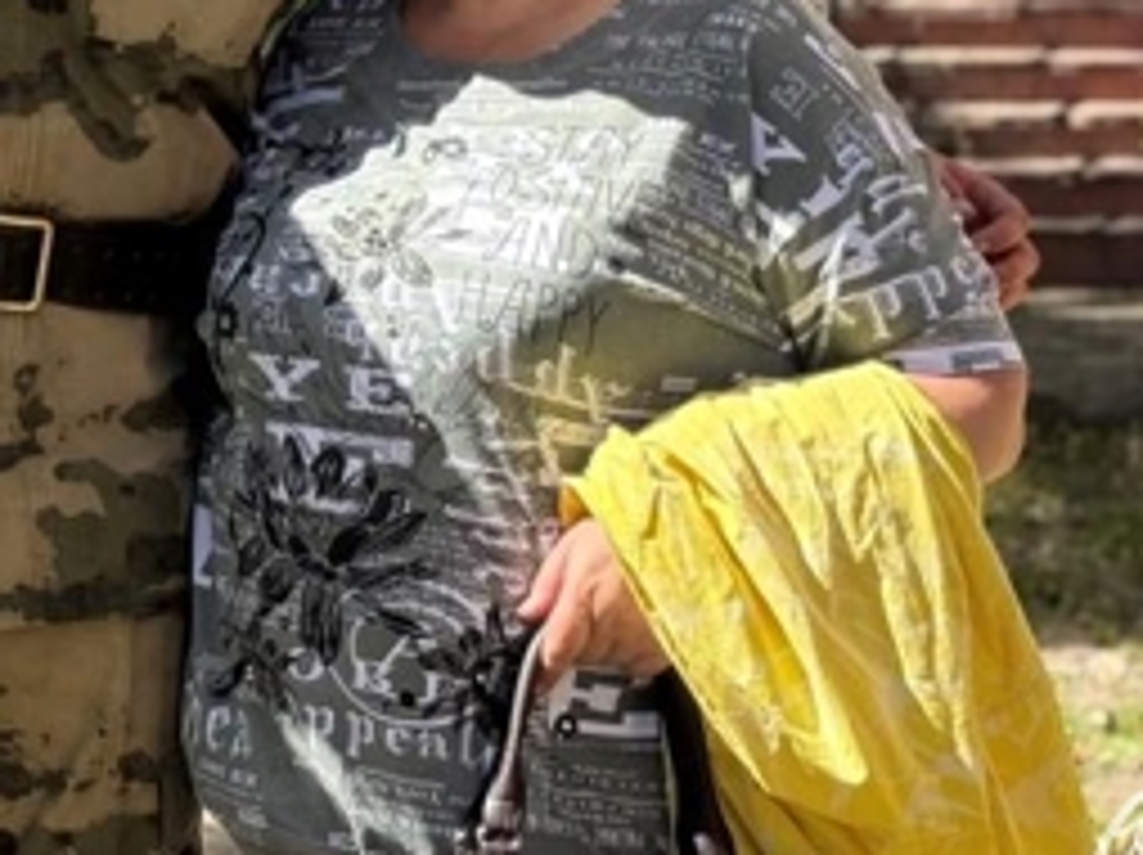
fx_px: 4157
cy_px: 18
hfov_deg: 15.4
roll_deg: -0.2
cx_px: 61
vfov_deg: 11.6
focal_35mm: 126
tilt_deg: -3.1
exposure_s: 1/1575
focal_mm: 6.76
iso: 100
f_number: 1.78
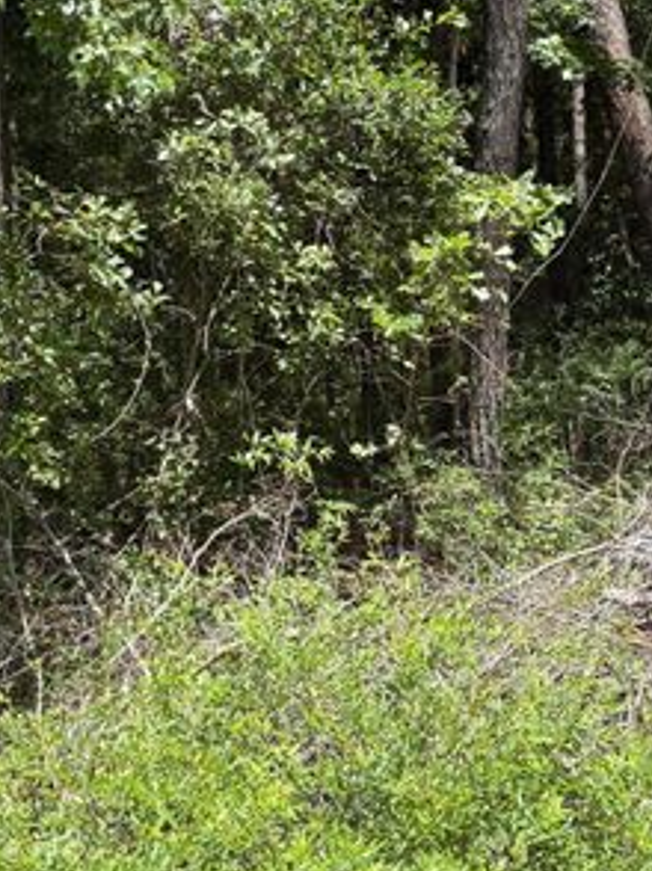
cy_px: 366
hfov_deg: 24.8
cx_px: 356
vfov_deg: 32.7
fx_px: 1484
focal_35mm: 59
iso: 50
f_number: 1.6
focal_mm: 5.96
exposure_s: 1/1420
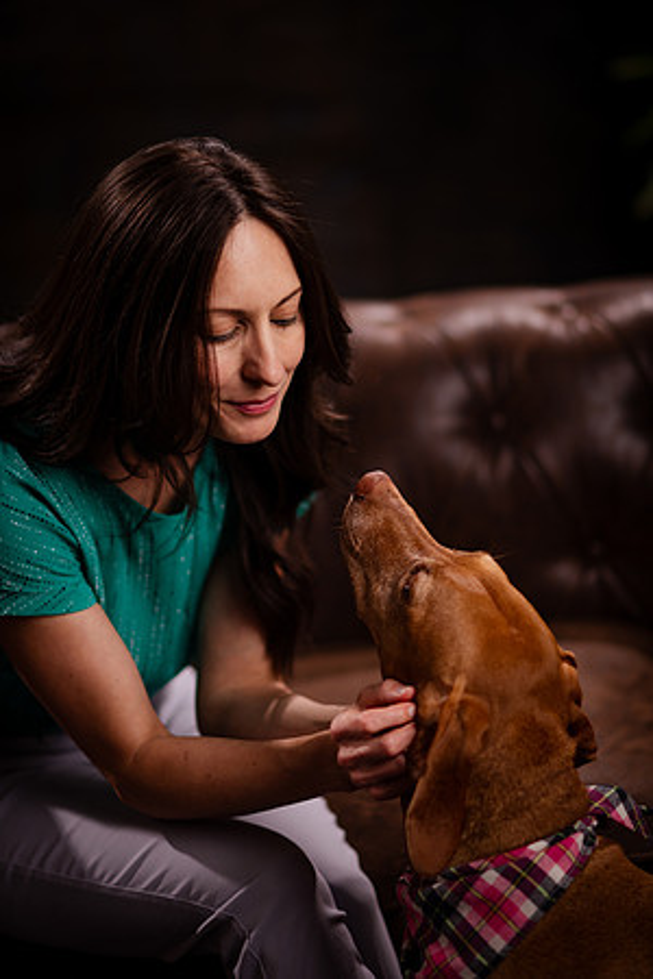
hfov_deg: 13.0
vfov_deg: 19.5
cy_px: 490
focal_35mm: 105
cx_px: 326
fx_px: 2857
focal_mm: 105
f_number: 2
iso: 200
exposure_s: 1/160
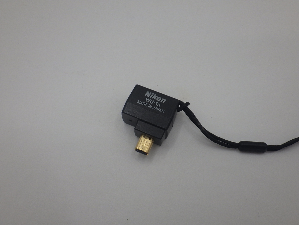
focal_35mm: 42
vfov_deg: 34.3
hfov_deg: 44.8
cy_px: 112
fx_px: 363
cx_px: 150
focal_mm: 7.5
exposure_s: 1/80
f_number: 4.2
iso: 125
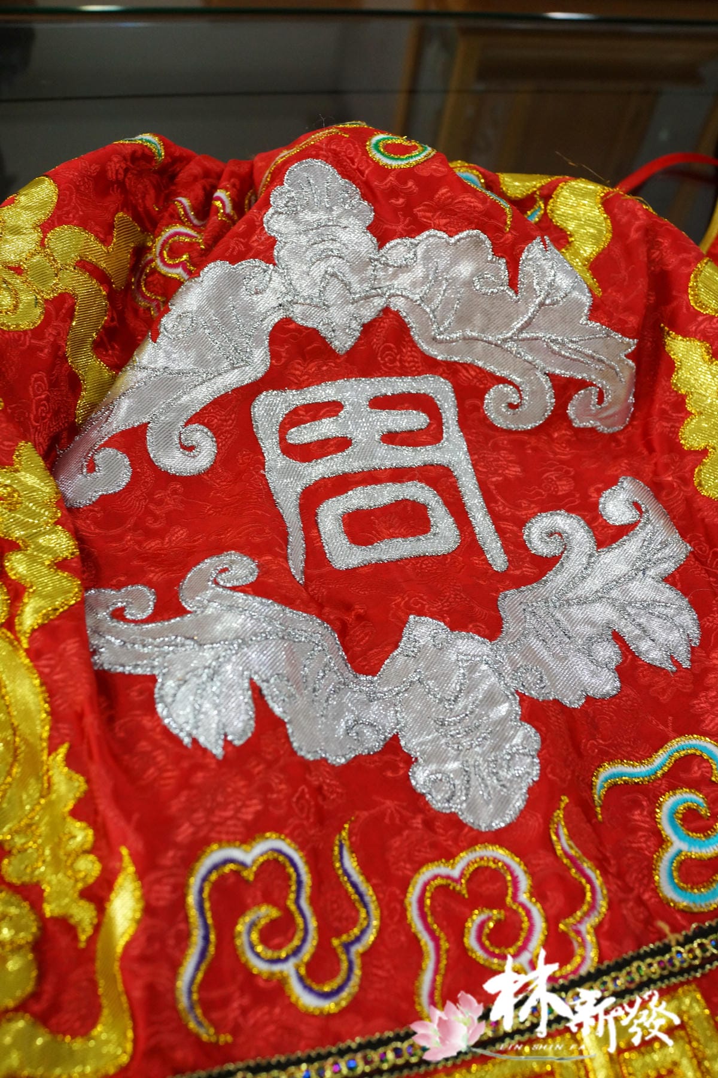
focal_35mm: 35
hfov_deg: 37.9
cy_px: 539
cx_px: 359
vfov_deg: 54.4
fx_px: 1047
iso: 1250
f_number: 5.6
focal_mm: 35
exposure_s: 1/80
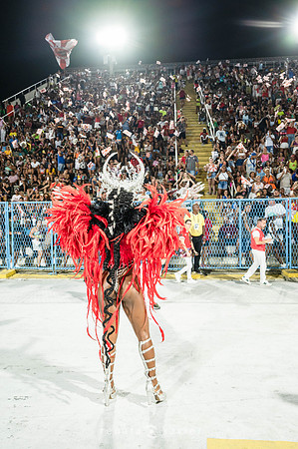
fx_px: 324
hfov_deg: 49.5
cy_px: 224
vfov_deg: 69.4
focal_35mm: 26
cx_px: 149
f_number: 4
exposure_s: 1/250
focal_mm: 26
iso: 2000
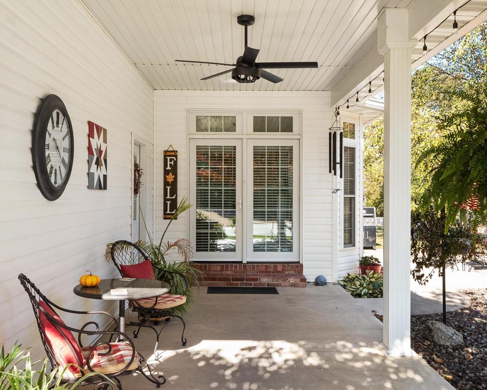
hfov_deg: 52.8
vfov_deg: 43.4
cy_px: 195
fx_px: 490
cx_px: 243
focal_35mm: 34
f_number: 10
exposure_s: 1/100
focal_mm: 15
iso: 640
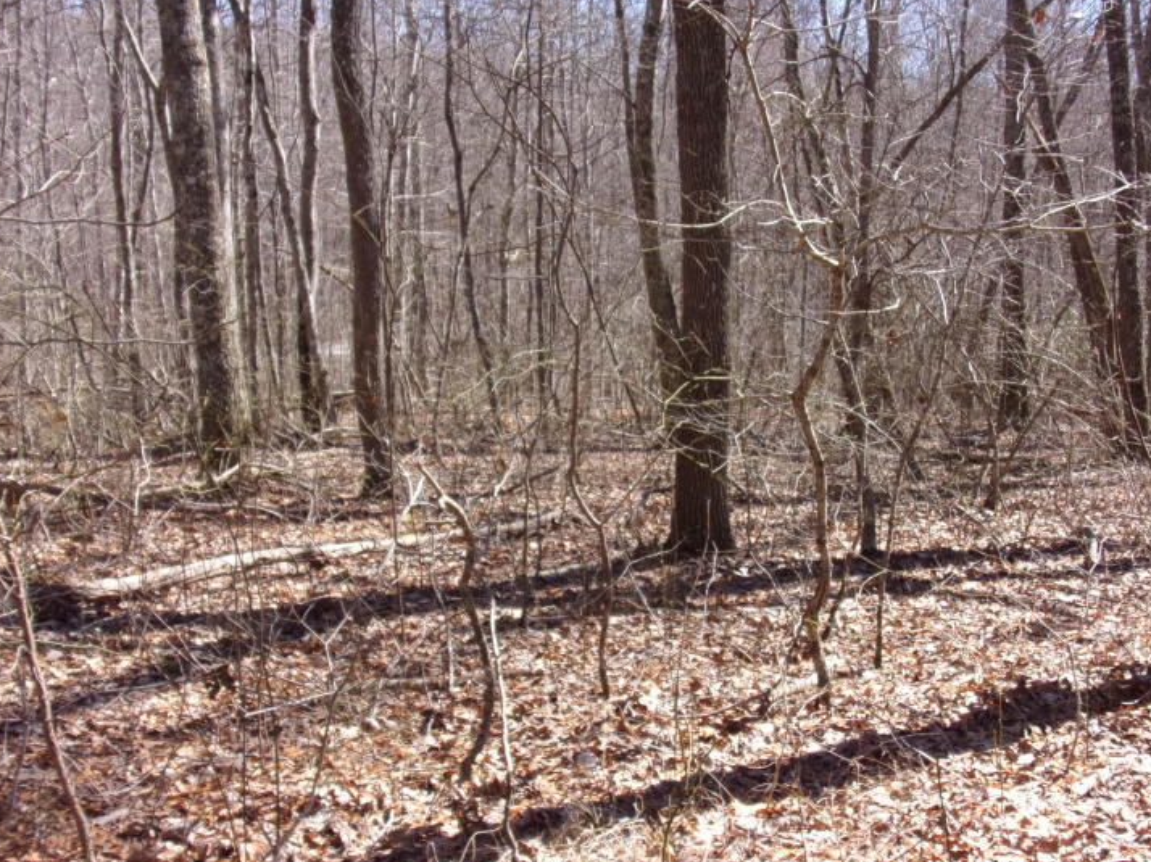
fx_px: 1230
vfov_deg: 38.6
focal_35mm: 37
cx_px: 593
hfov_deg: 50.1
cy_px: 467
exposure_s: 1/280
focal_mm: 5.9
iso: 80
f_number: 3.7
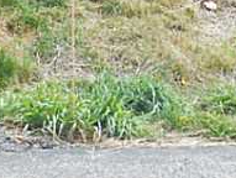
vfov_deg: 8.7
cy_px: -166
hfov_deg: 11.5
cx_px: -135
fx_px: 1113
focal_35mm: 163
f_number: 3.8
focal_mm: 7
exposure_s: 1/125
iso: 125
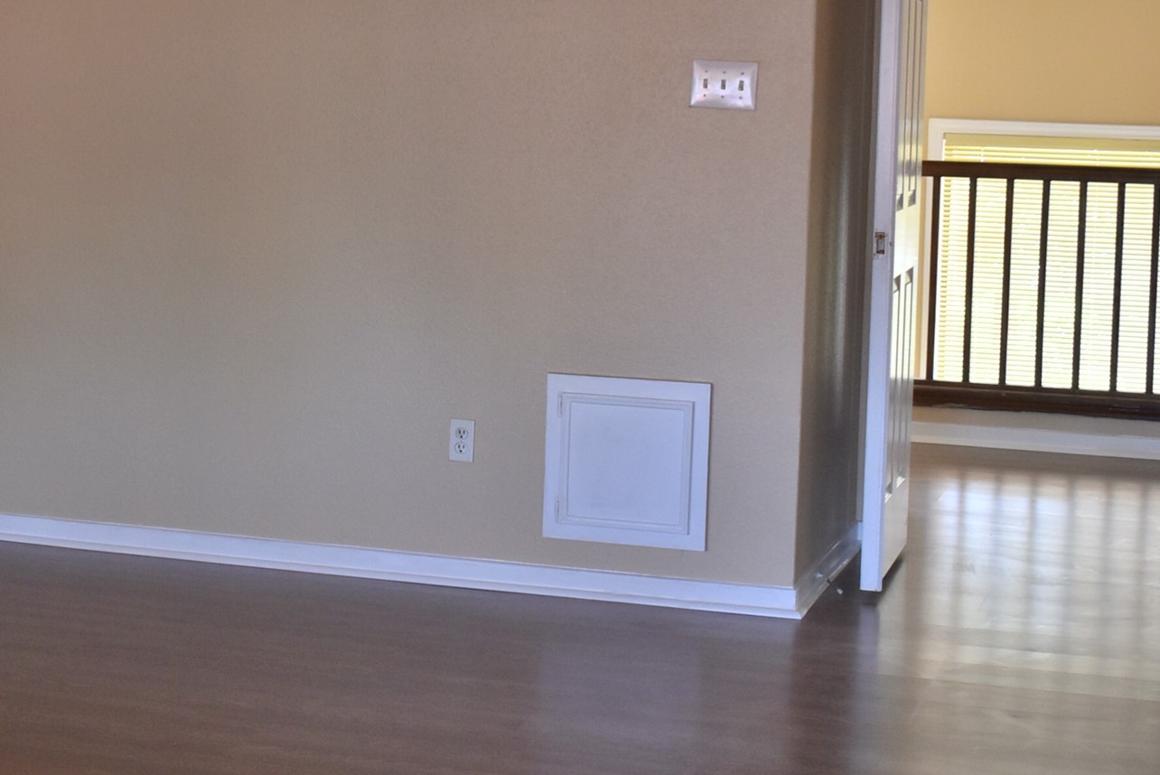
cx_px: 365
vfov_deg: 17.9
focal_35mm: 76
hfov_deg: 26.4
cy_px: 292
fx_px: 2450
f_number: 4.2
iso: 900
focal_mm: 30
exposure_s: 1/125
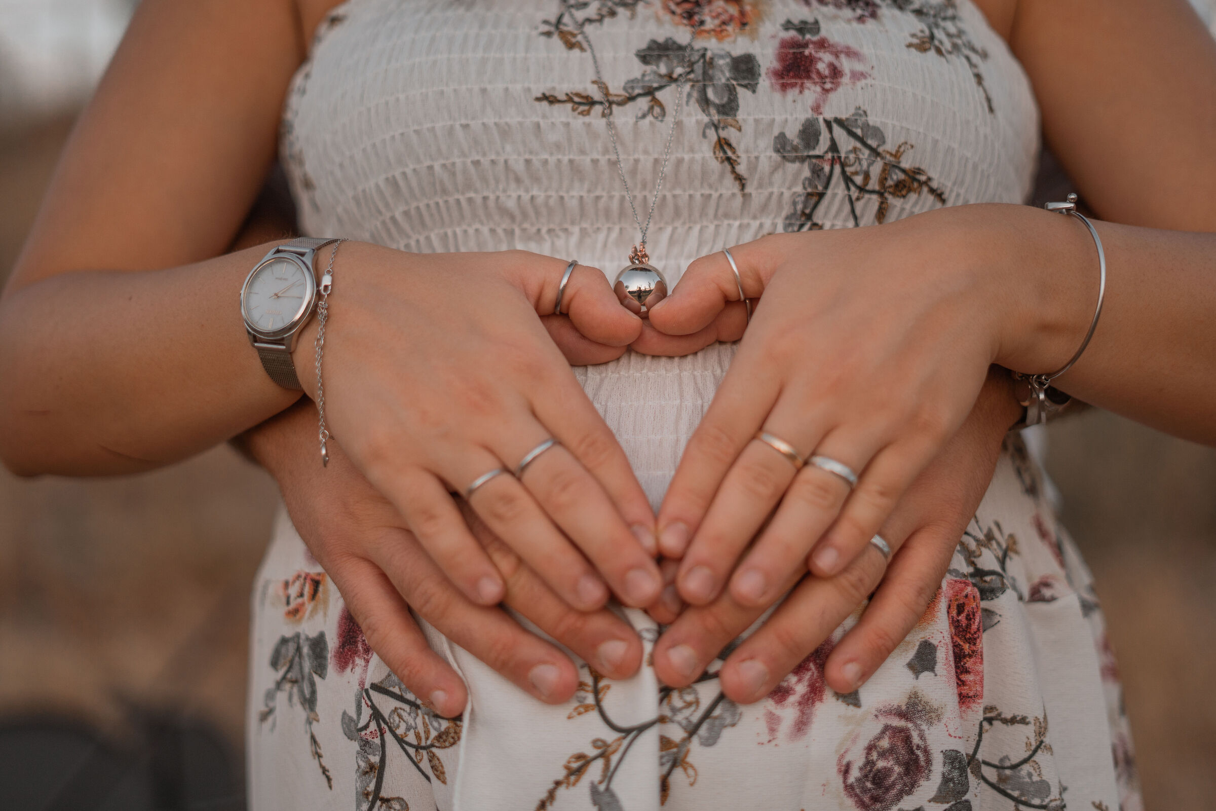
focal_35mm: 50
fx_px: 1689
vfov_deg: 27.0
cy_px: 406
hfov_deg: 39.6
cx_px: 608
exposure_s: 1/2500
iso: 400
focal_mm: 50
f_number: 1.8
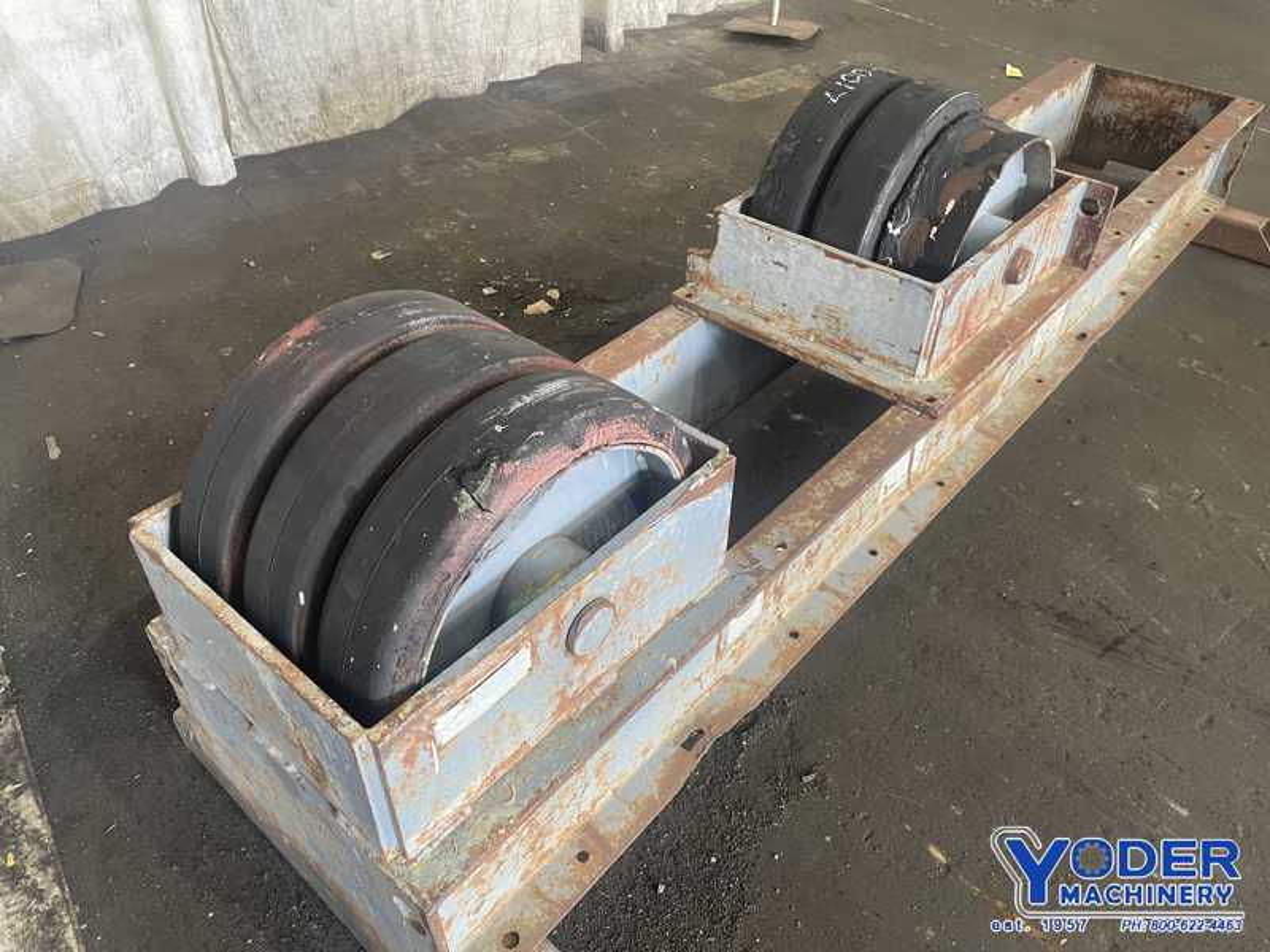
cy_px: 476
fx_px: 954
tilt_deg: -40.8
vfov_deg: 53.1
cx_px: 635
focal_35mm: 26
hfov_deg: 67.3
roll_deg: -0.8
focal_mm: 4.2
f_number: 1.6
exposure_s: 1/60
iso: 160
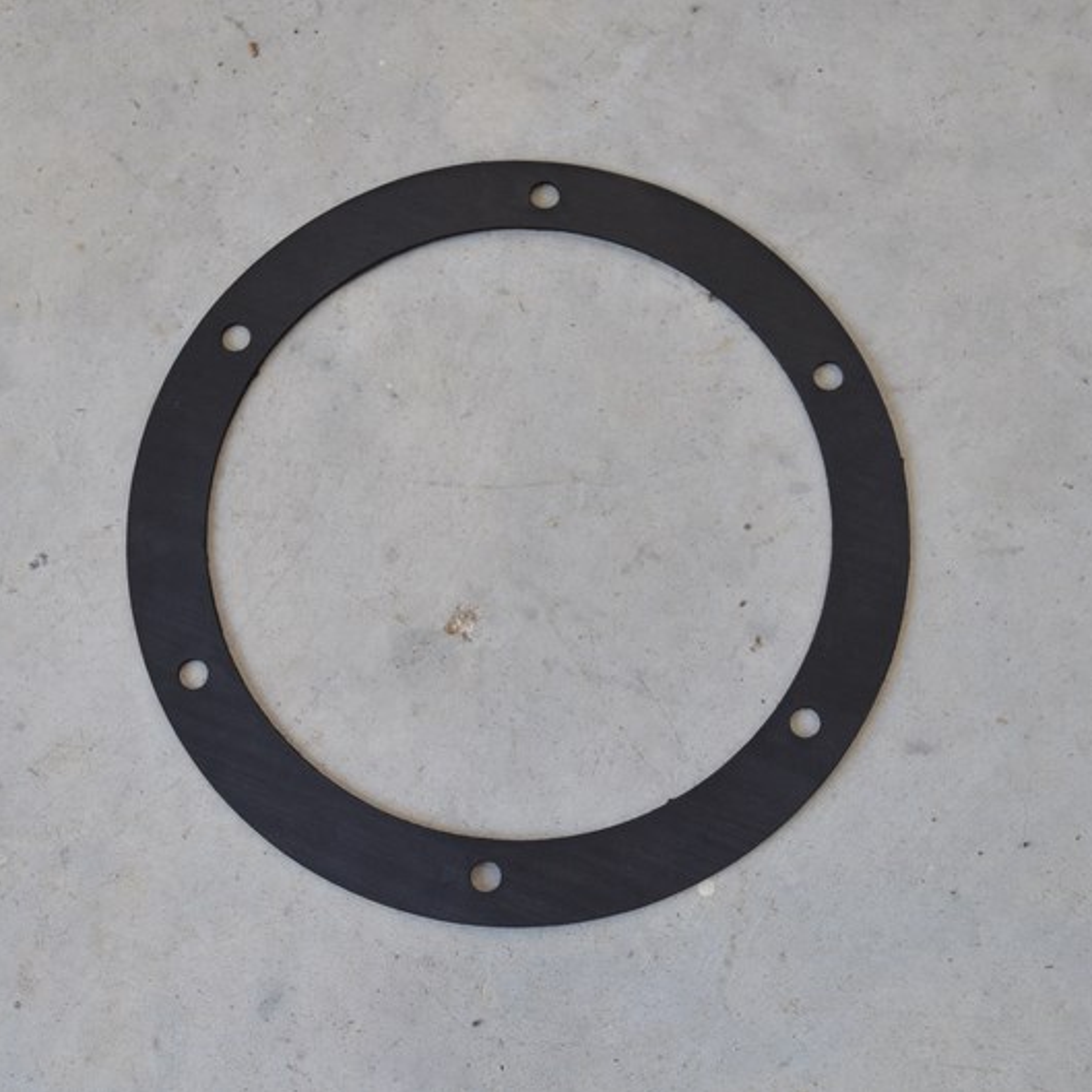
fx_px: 1927
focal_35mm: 54
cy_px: 548
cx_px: 512
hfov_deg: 31.6
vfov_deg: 31.6
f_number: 5.6
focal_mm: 28
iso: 400
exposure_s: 1/100
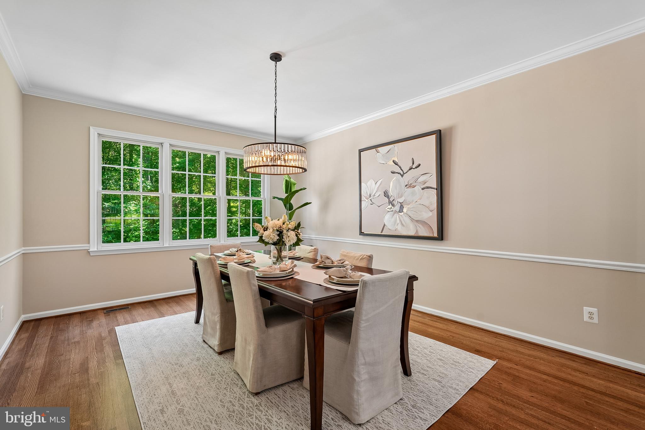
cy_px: 215
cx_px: 322
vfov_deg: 72.1
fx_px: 296
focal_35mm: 16
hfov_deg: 95.0
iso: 100
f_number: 8
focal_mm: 16.5
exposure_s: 1/2
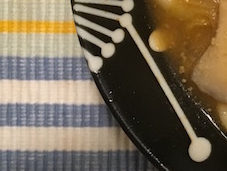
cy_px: -49
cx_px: 341
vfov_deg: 14.0
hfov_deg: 17.3
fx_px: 670
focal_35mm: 102
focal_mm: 4.15
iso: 250
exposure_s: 1/33
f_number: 2.2
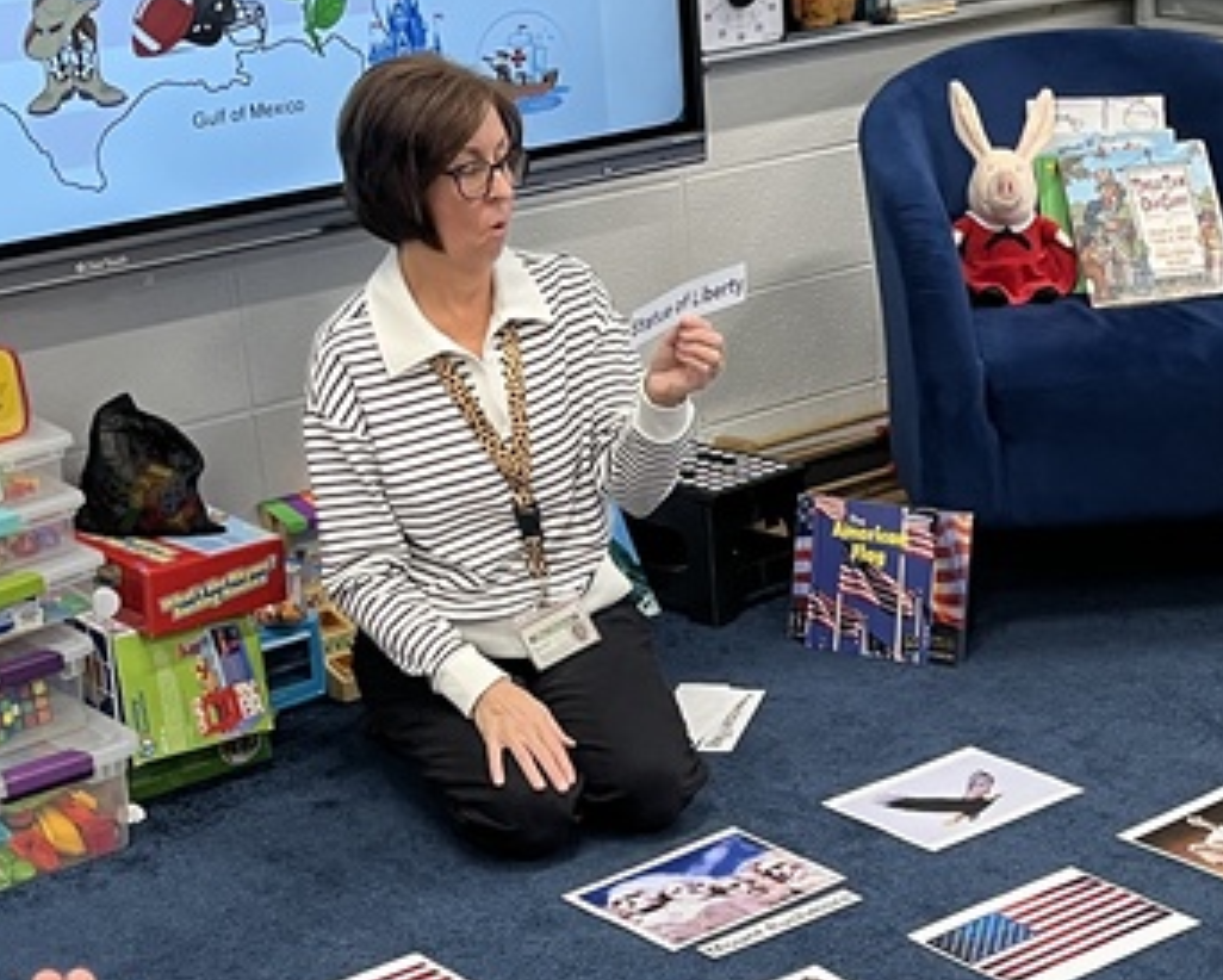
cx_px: 898
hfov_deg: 24.8
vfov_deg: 19.8
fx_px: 2752
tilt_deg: -27.8
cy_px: 887
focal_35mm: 76
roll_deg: +3.3
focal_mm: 5.1
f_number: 1.6
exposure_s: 1/90
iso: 125
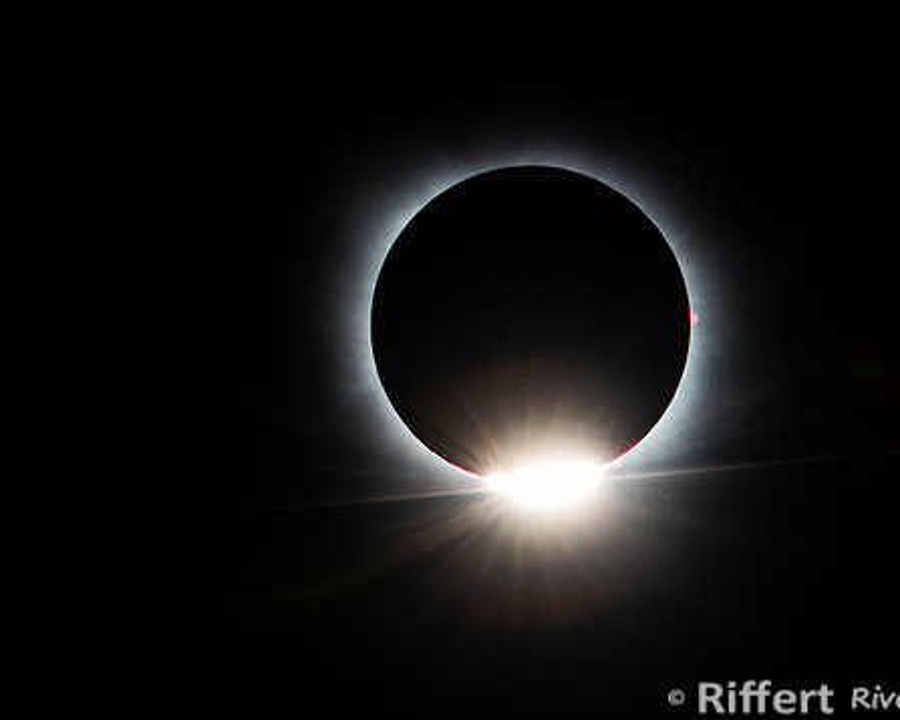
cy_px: 436
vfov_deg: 1.3
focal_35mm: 1226
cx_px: 684
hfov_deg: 1.6
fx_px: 32671
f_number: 11
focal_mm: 400
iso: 400
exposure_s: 1/500
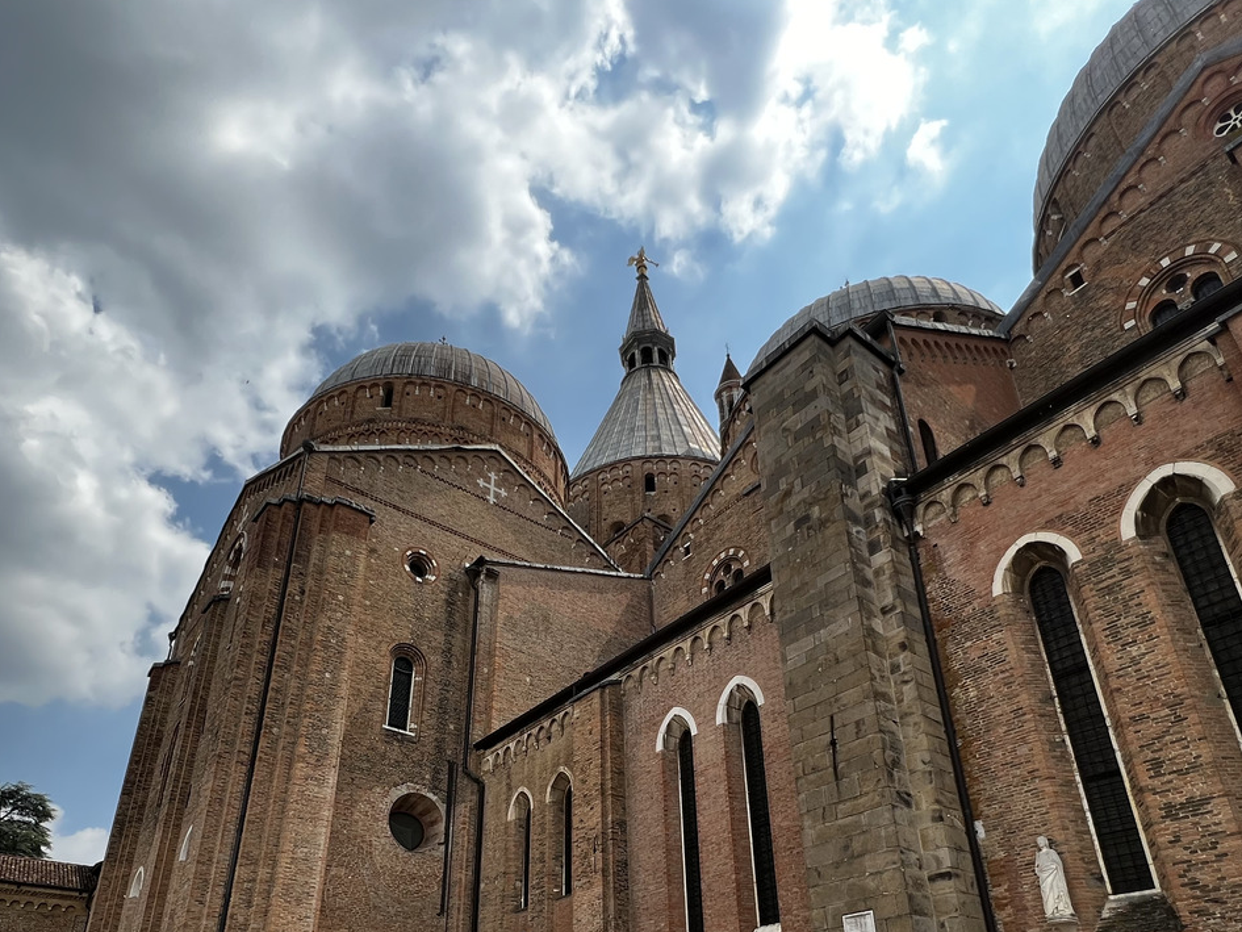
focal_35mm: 22
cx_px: 586
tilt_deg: +25.0
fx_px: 789
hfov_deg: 76.3
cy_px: 706
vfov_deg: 57.8
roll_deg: +0.3
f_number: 1.8
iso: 32
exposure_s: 1/1309
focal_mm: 1.57
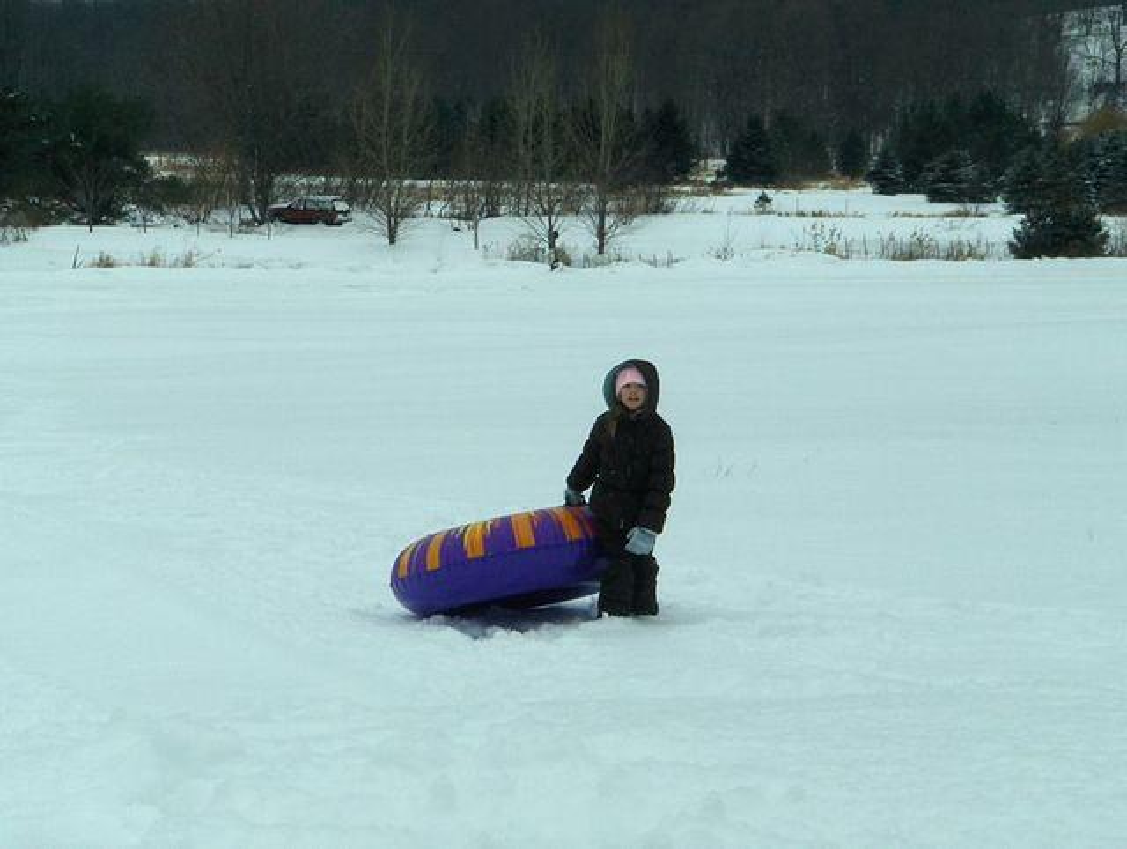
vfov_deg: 12.2
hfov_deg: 16.1
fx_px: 3978
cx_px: 564
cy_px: 424
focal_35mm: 122
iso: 100
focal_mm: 19.6
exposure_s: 1/585
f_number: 6.1
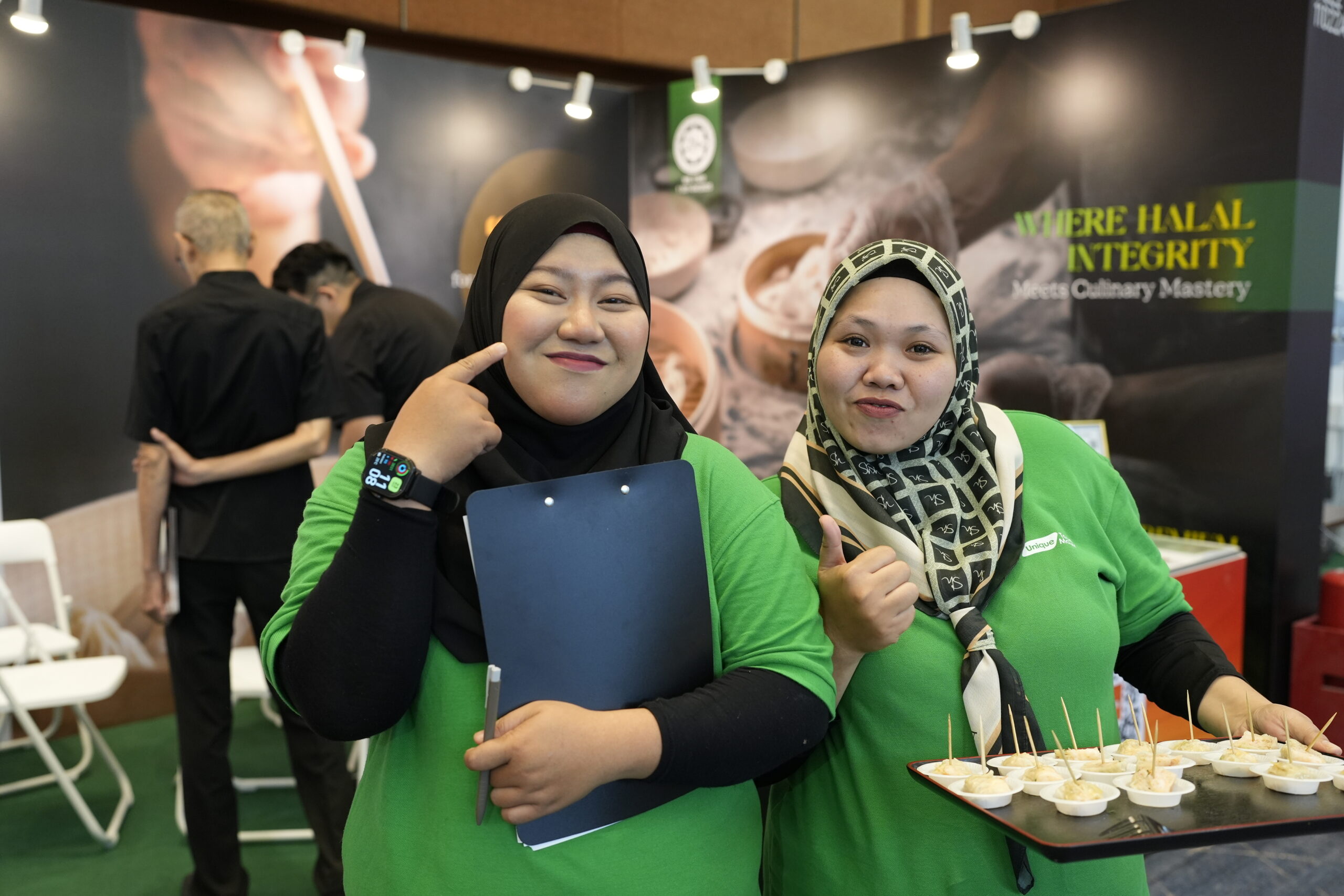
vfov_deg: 37.9
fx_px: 1307
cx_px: 672
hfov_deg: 54.4
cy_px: 448
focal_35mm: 35
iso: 1600
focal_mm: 35
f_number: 3.2
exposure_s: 1/160
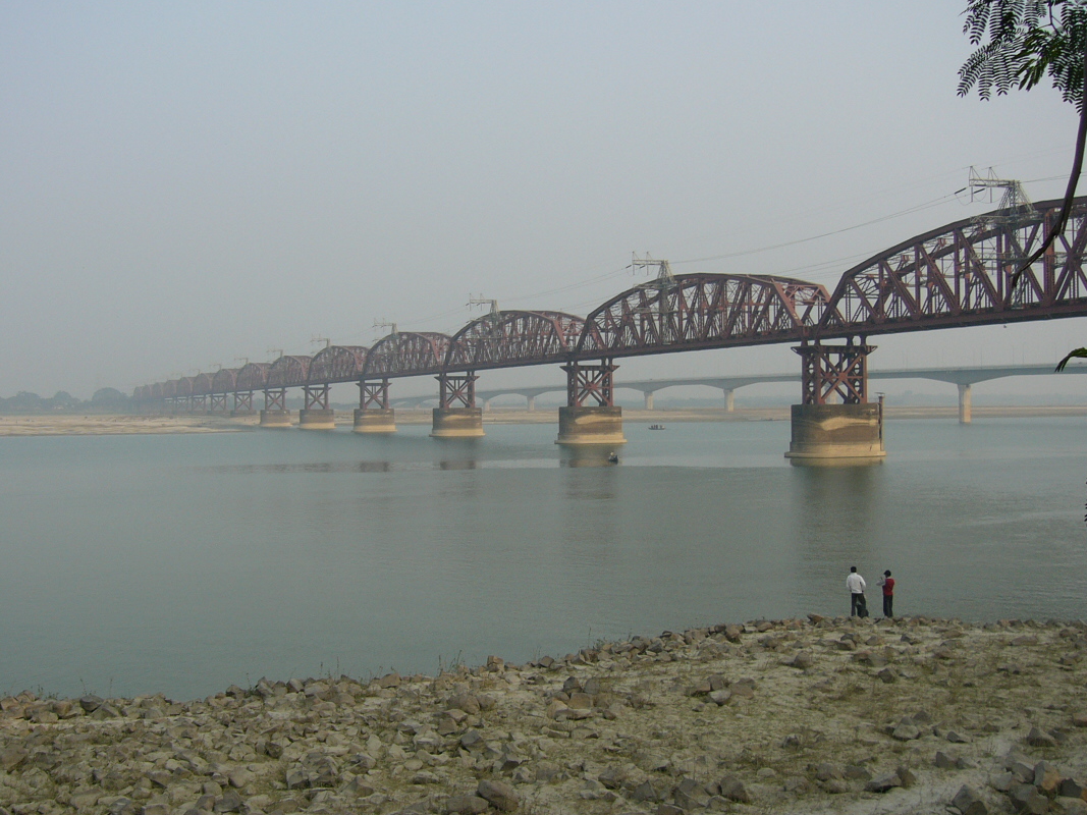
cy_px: 401
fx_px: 1319
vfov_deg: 34.3
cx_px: 456
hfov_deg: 44.6
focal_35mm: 42
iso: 50
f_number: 8
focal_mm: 5.8
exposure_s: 1/80
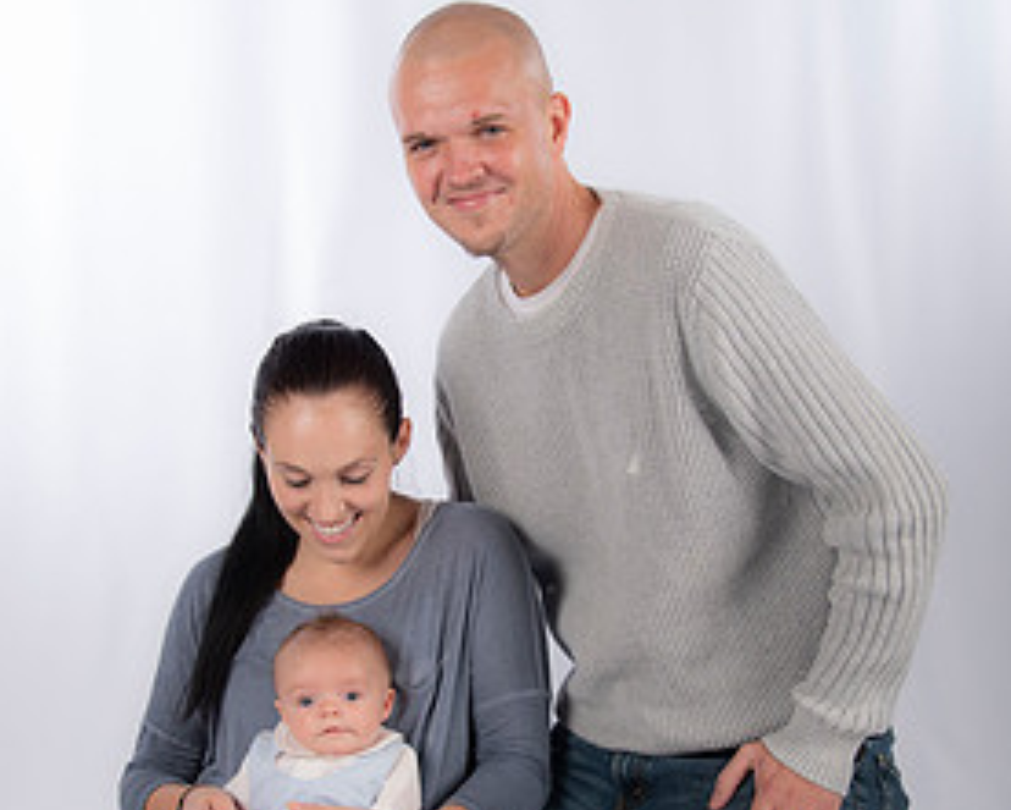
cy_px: 546
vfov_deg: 26.1
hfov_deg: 32.5
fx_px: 1736
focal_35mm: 58
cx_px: 529
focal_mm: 38
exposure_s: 1/200
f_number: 5.6
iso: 100
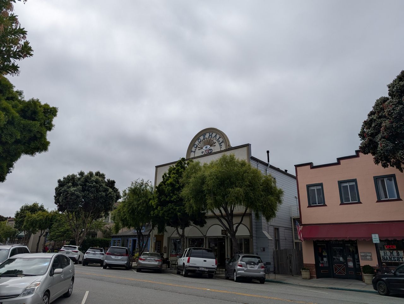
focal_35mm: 24
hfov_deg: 71.5
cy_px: 152
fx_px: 281
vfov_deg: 56.9
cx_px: 202
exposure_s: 1/2646
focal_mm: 6.9
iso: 15
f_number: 1.68
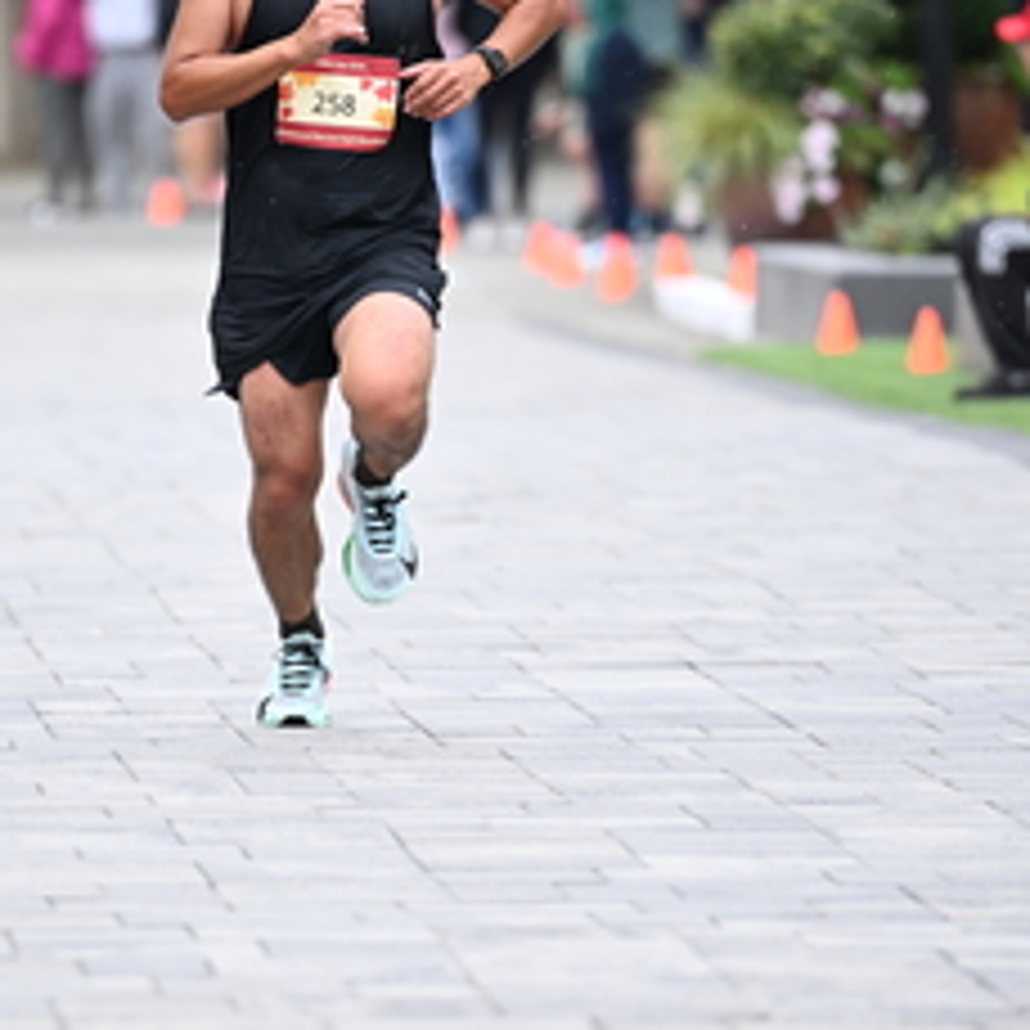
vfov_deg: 4.3
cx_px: 340
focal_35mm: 409
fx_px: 13769
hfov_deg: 4.3
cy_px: 531
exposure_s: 1/1250
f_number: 2.8
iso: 1250
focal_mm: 200
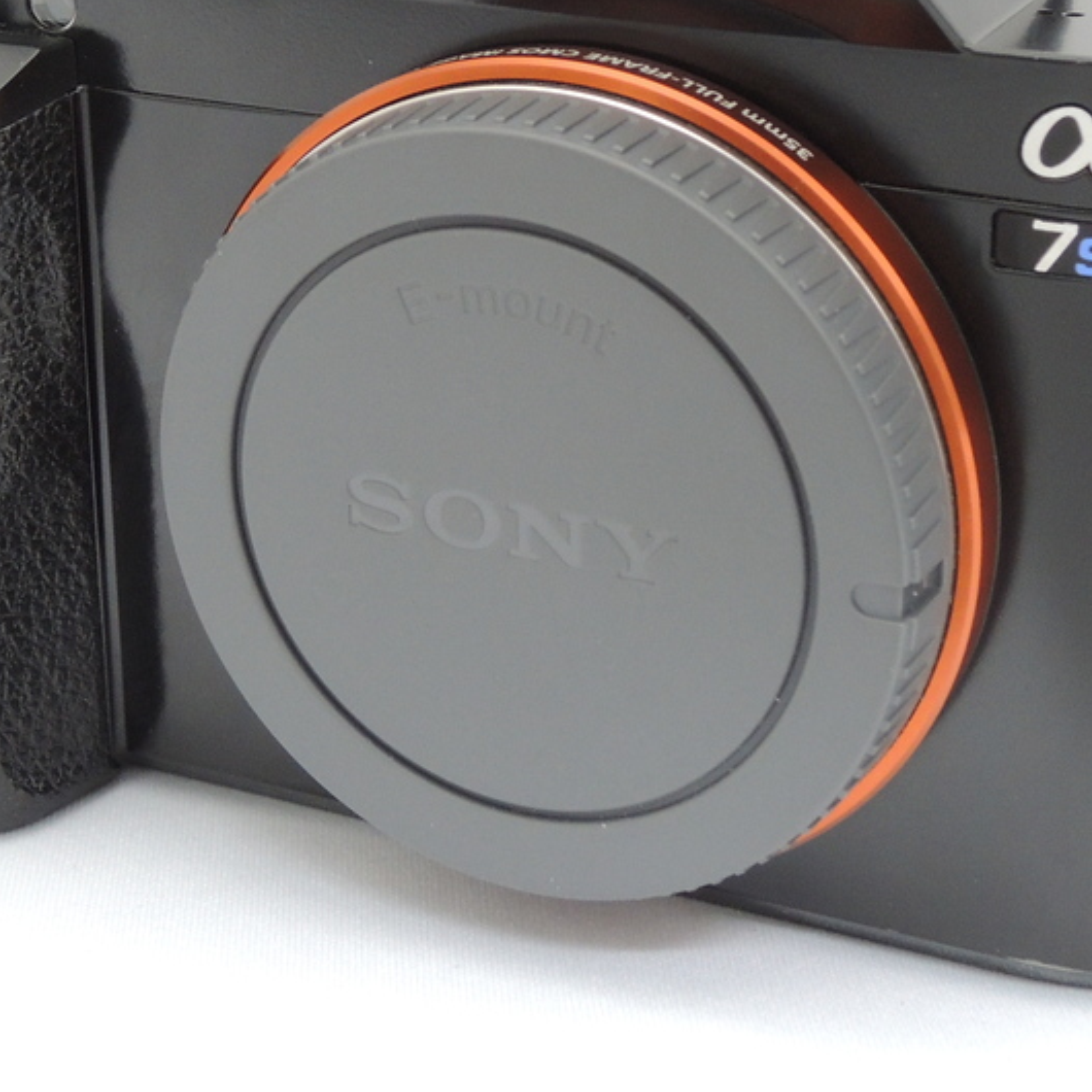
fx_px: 2855
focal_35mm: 80
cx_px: 497
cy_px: 262
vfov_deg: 21.5
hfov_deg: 21.6
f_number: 3.3
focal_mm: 7.2
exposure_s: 1/15
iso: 400
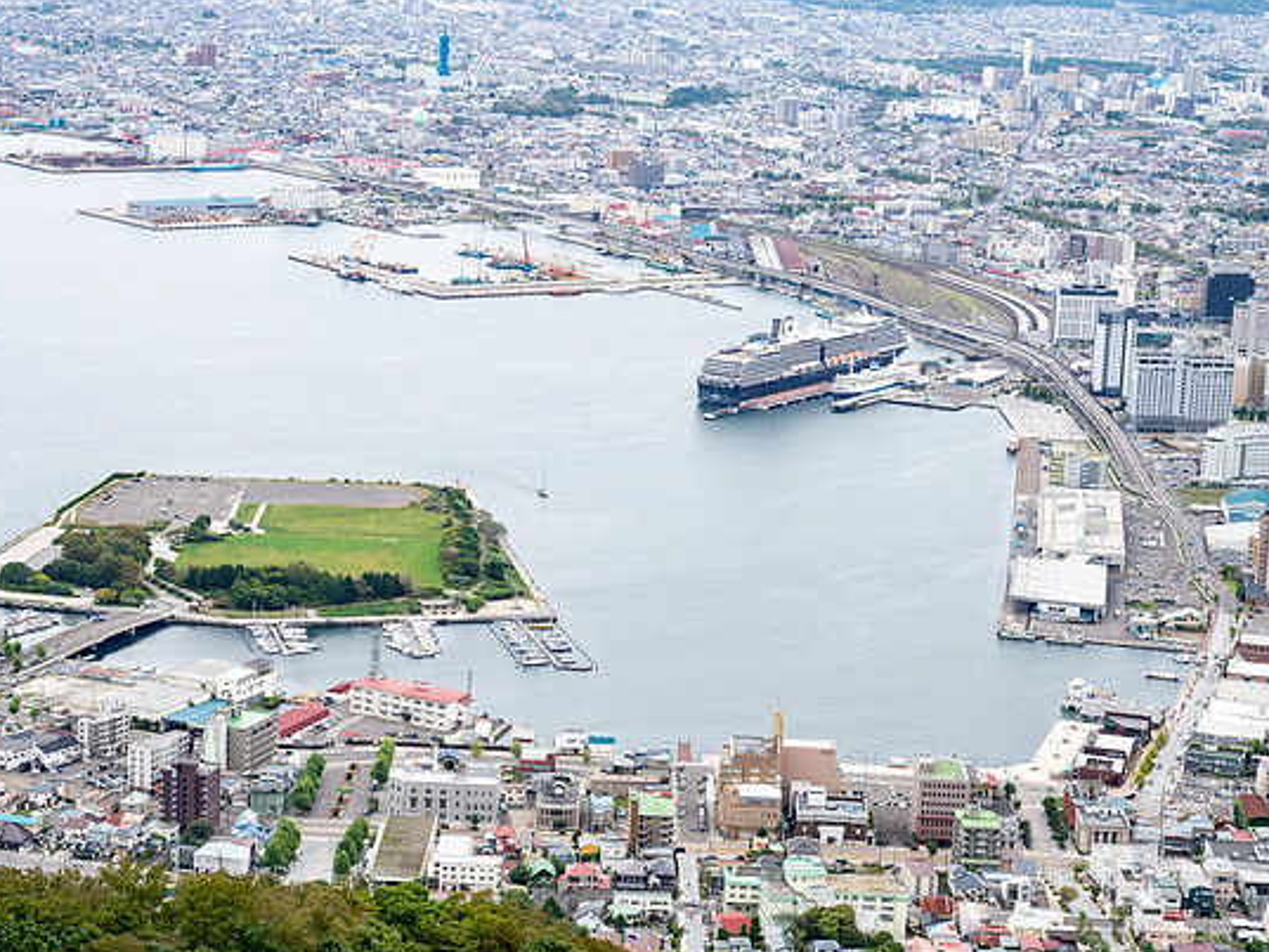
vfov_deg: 18.4
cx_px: 576
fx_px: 2933
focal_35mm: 80
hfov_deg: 24.4
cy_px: 488
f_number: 8
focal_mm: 70
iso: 220
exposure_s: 1/125
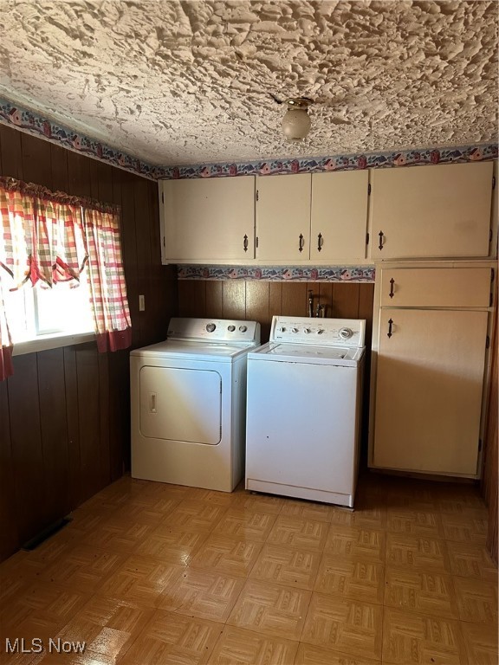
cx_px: 250
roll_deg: -1.1
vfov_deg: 71.6
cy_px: 332
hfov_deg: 56.8
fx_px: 461
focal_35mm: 24
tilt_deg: -6.8
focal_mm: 6.86
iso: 500
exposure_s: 1/60
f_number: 1.78
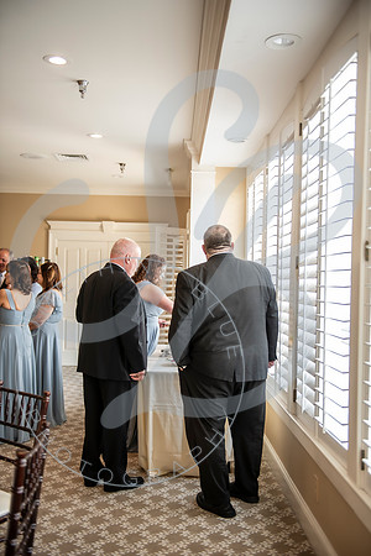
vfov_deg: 50.7
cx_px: 186
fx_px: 587
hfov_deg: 35.1
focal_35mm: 38
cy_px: 278
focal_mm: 38
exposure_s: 1/200
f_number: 2.8
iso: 400
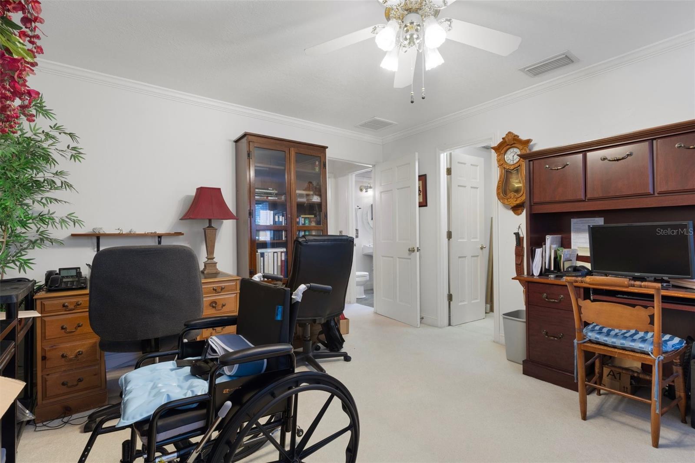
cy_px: 232
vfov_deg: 72.0
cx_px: 348
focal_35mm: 16
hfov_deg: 95.0
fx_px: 318
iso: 250
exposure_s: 1/2
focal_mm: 11
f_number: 8
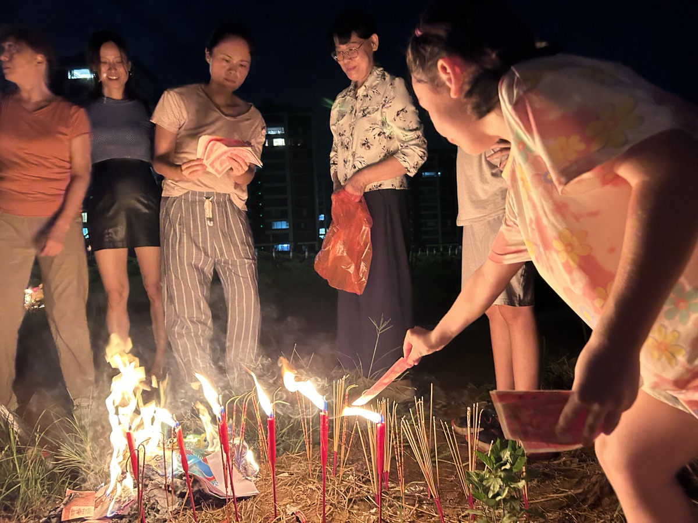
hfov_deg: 67.3
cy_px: 262
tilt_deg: +0.8
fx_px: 524
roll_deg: +2.6
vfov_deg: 53.1
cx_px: 349
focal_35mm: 26
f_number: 1.5
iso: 640
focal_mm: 5.7
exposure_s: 1/38
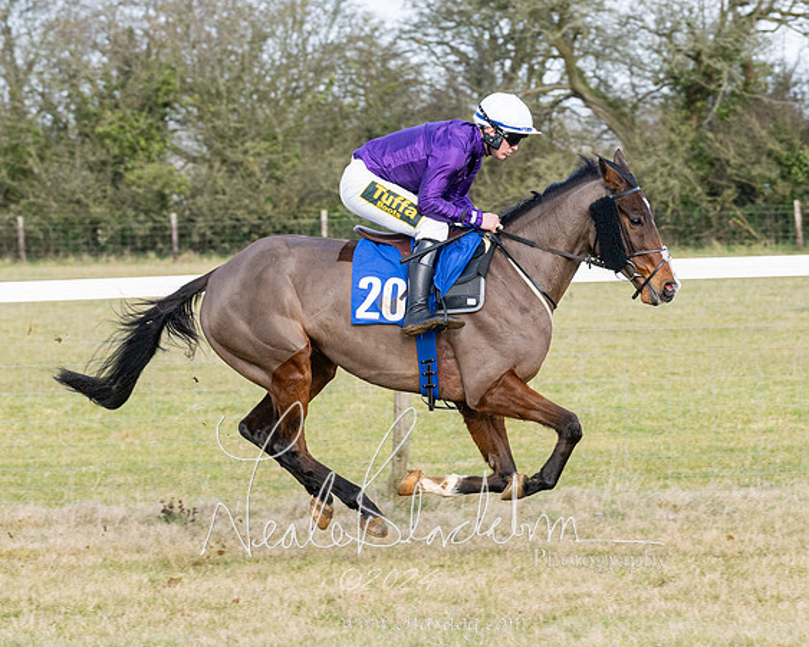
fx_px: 5328
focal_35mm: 223
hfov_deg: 8.7
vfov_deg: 6.9
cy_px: 361
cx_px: 474
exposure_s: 1/800
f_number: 5
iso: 400
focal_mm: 103
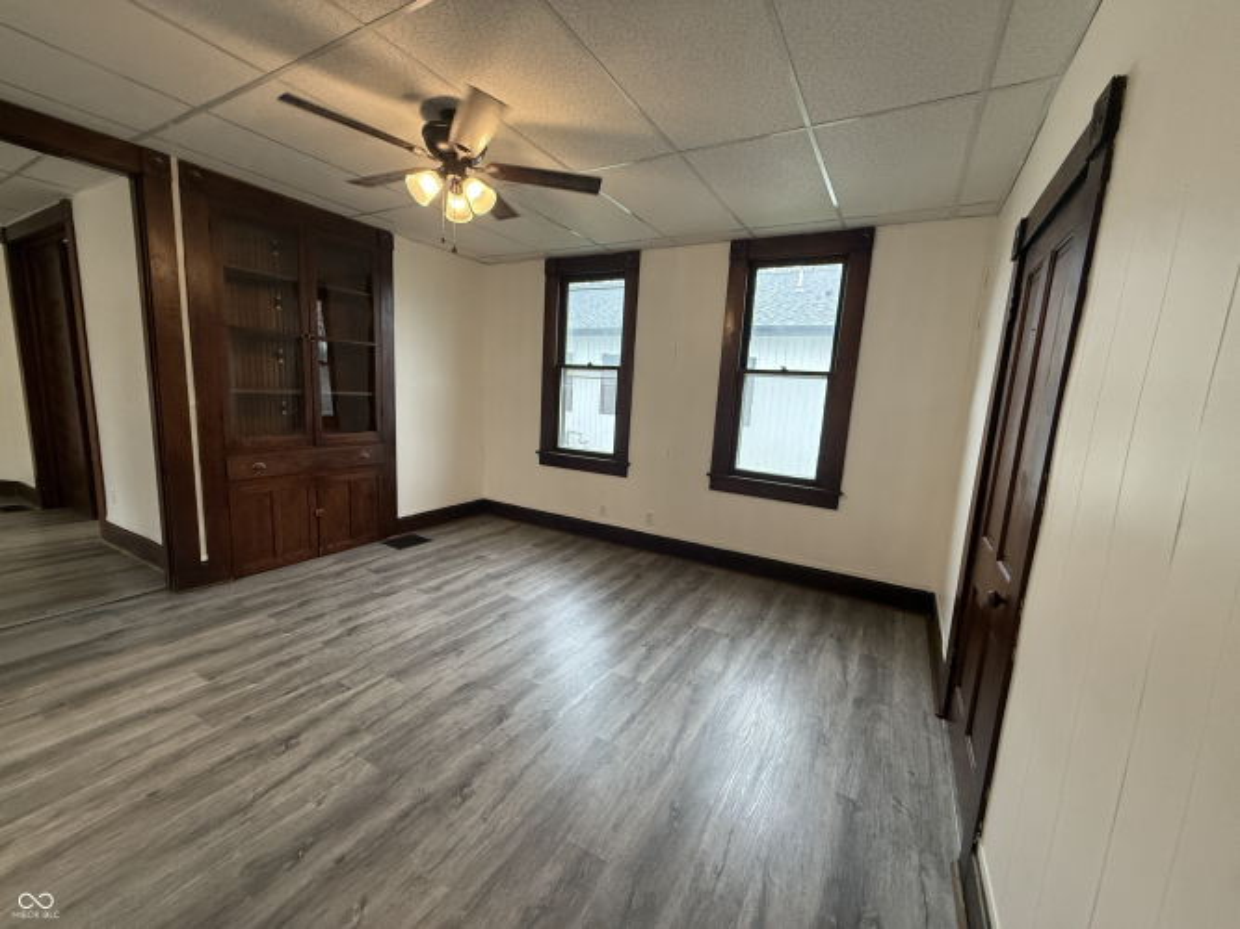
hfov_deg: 102.1
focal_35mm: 14
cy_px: 464
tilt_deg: -9.0
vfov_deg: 85.7
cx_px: 620
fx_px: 501
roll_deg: -3.4
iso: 320
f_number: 2.2
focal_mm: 2.22
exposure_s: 1/120
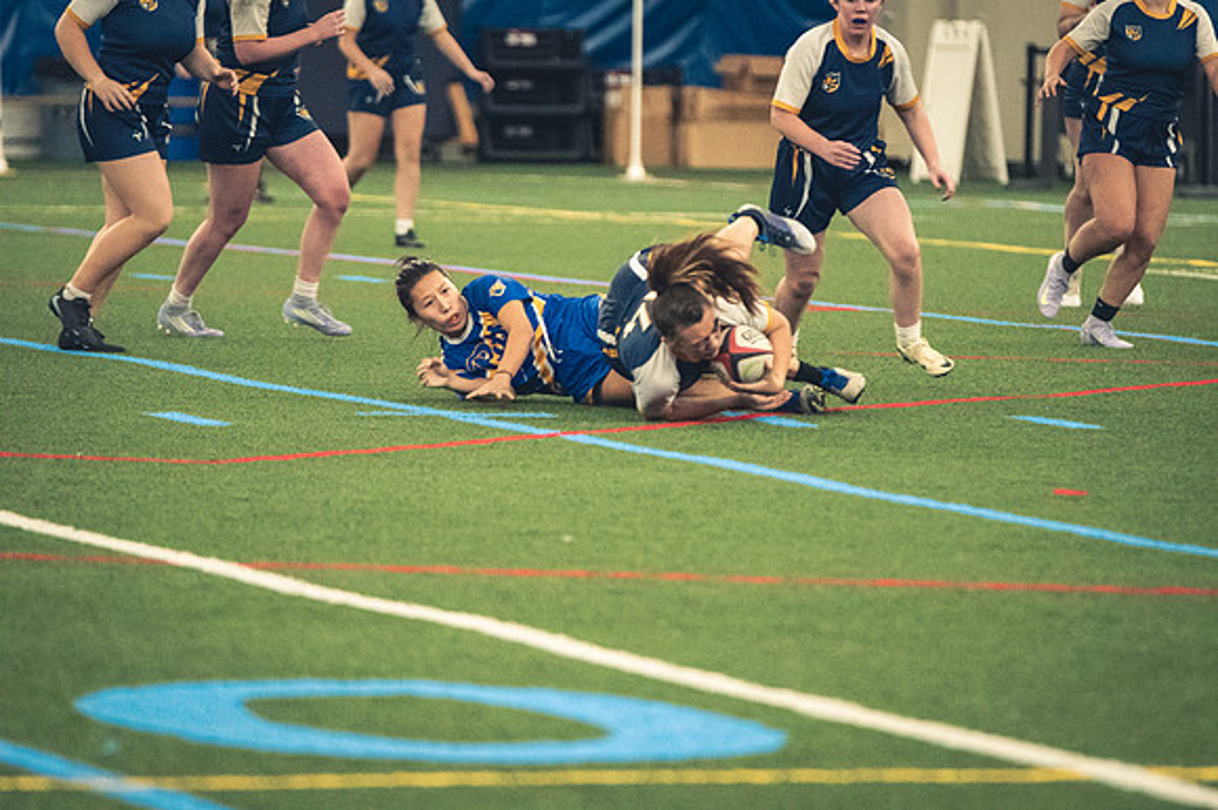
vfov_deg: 4.6
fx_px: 10144
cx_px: 609
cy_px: 405
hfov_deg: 6.9
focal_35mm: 300
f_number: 2.8
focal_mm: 200
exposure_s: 1/500
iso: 12800
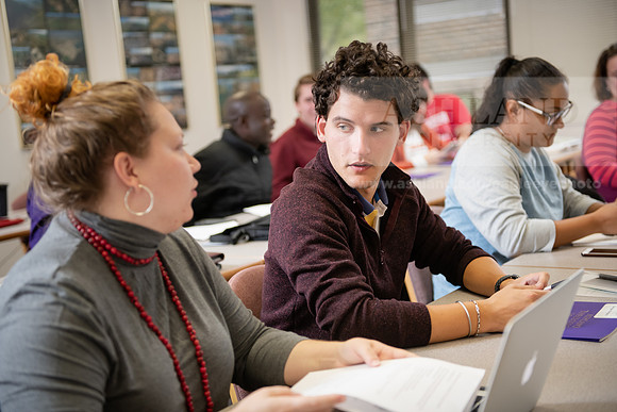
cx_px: 308
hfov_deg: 36.2
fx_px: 943
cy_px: 206
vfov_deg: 24.6
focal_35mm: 55
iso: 800
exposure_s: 1/200
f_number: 2.8
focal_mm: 55
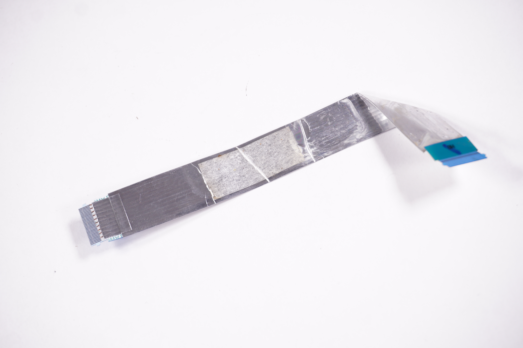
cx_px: 262
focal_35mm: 62
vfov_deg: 22.0
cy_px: 174
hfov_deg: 32.7
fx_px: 893
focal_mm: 41
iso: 500
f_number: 5.6
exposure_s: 1/250
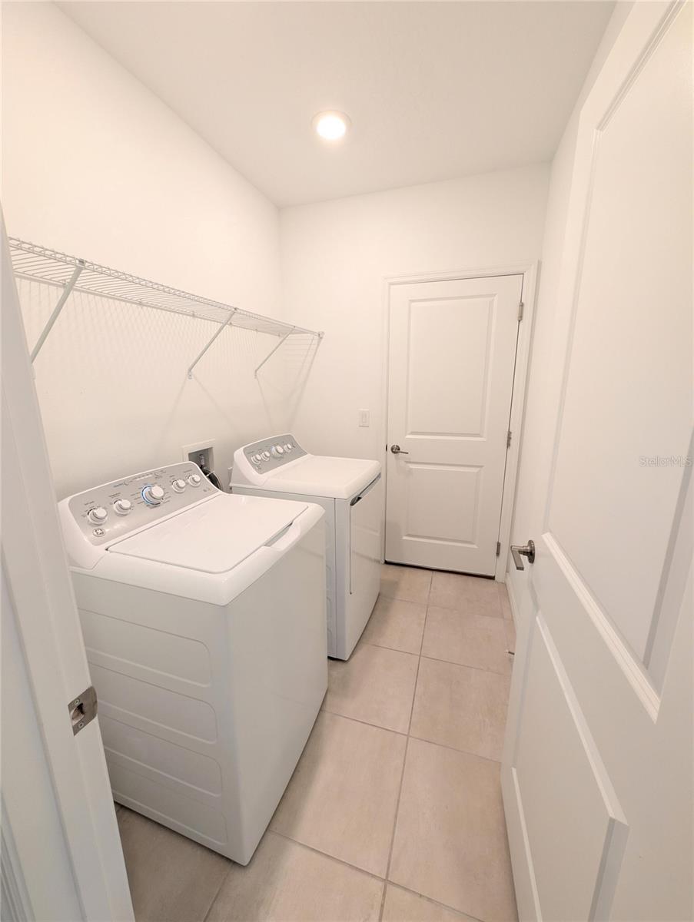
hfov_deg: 94.6
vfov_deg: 110.5
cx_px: 347
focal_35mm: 12
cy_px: 461
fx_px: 320
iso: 50
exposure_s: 1/40
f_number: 1.7
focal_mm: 2.02
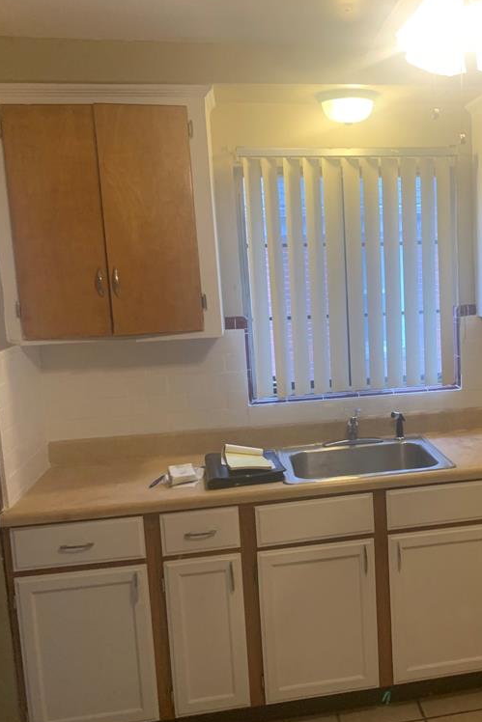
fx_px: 743
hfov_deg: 34.2
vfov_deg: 51.9
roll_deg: +1.9
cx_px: 422
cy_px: 361
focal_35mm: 37
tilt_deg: -10.5
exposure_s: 1/60
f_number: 1.8
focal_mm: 4.25
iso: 200
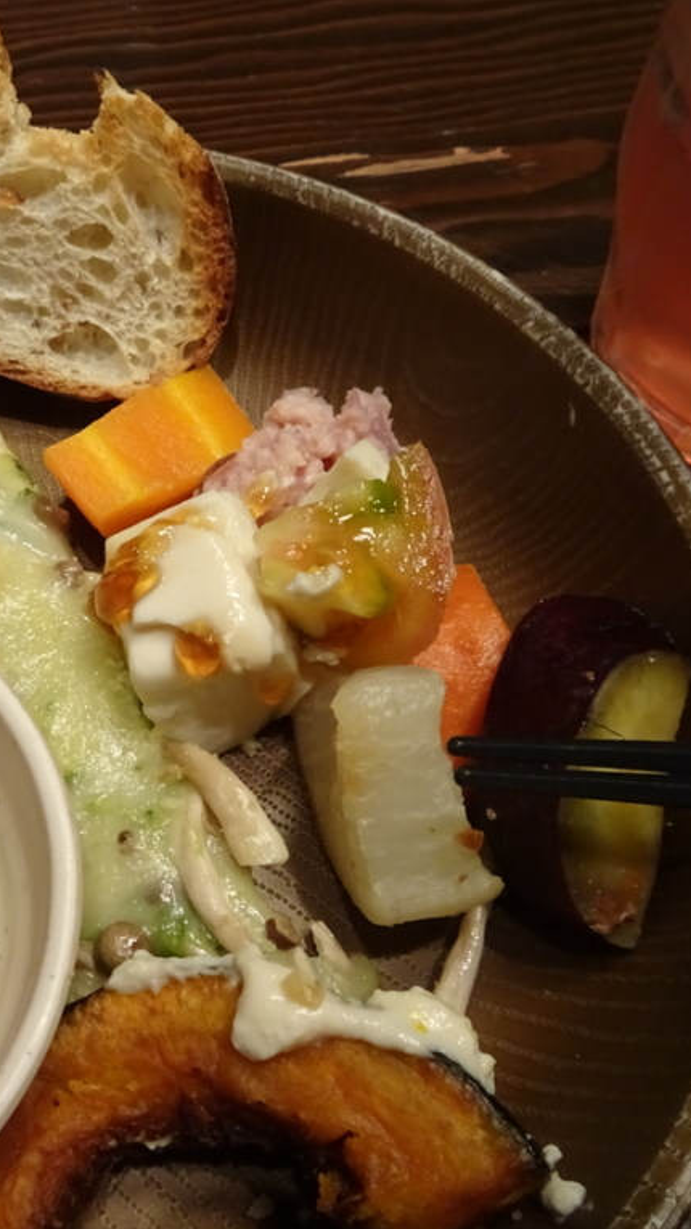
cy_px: 615
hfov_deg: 31.6
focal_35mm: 35
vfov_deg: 56.6
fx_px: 1141
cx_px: 34
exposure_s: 1/30
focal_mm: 4.1
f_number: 3.5
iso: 800
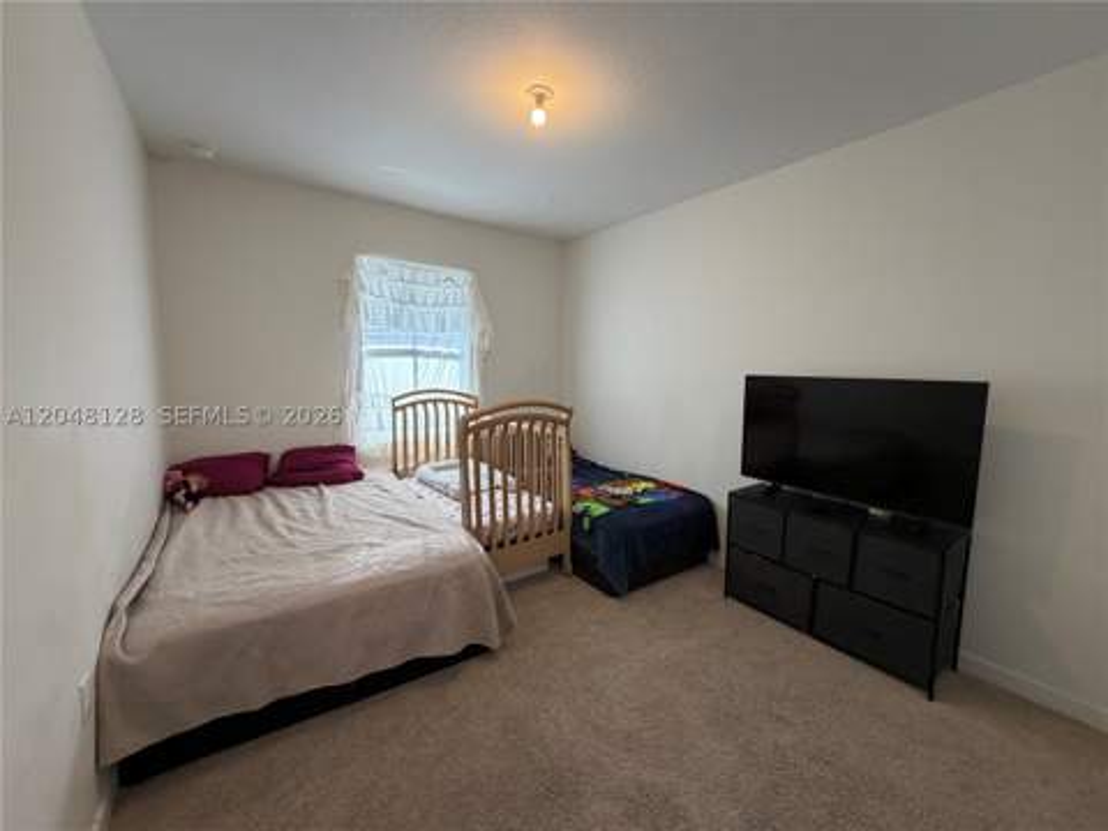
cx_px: 554
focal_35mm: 14
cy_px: 416
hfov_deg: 102.1
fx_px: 448
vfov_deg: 85.7
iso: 250
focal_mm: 2.22
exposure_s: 1/120
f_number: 2.2
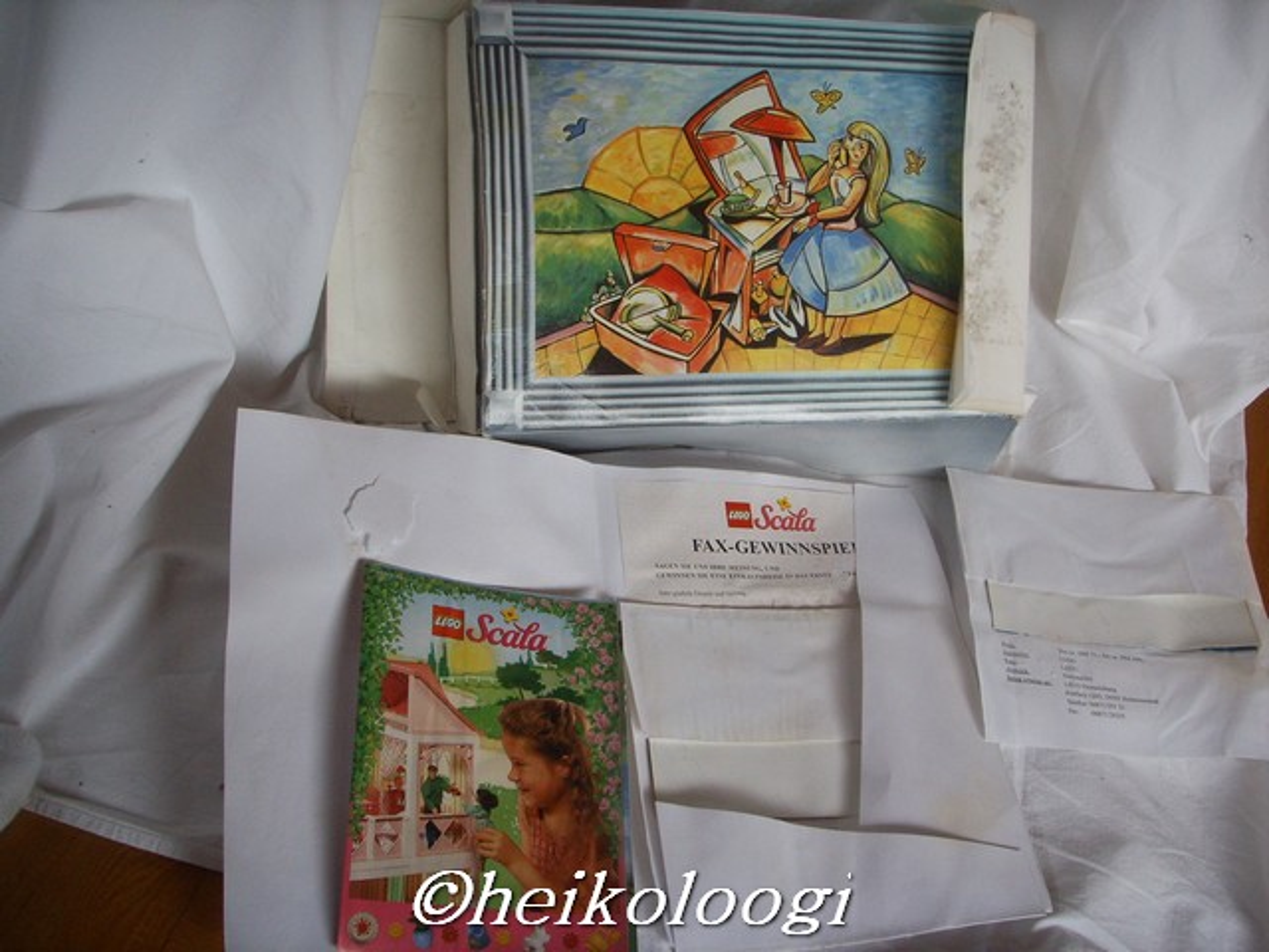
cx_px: 634
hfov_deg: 47.9
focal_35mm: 39
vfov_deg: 36.8
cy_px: 476
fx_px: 1430
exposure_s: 1/90
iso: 100
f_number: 3.5
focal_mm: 6.6
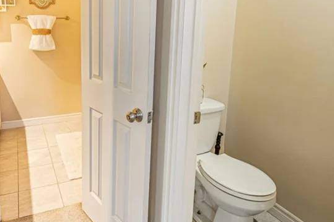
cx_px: 101
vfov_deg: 49.6
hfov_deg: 68.7
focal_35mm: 25
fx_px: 232
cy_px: 61
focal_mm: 16
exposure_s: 1/1.25
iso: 40
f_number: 22
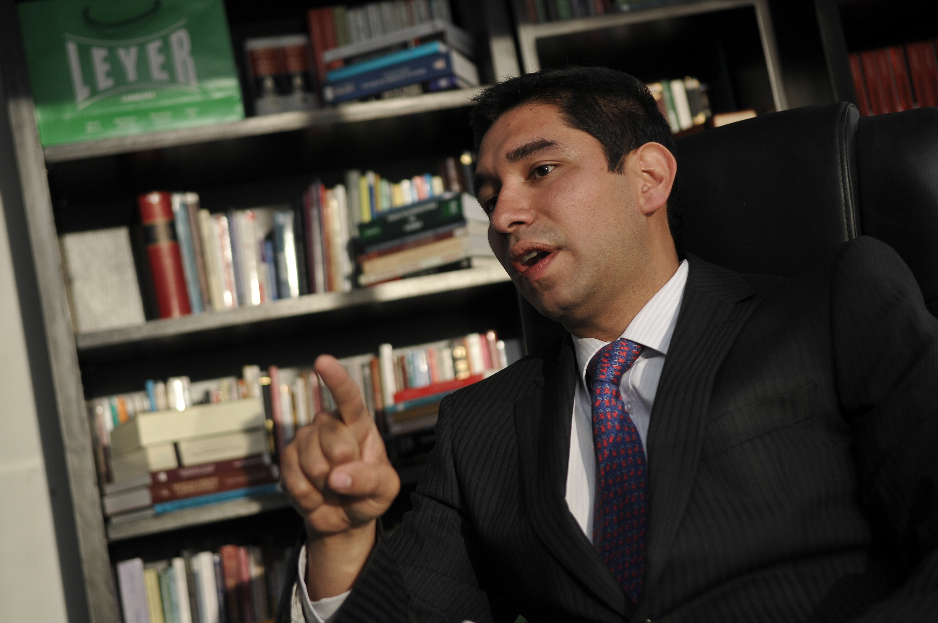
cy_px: 312
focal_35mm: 66
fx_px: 1718
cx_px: 469
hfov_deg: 30.5
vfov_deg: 20.6
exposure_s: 1/160
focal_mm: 44
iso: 250
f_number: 2.8
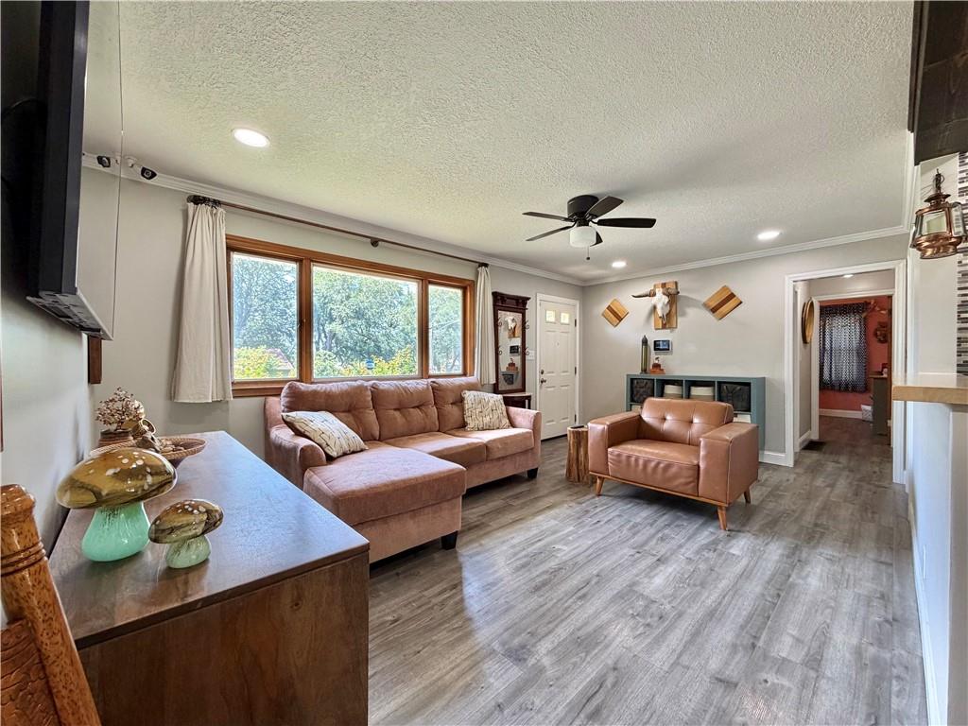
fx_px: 391
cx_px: 484
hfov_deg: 102.1
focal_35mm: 14
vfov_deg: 85.7
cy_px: 363
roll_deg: -0.6
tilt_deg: -0.9
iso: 200
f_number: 2.2
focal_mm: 2.22
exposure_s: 1/120
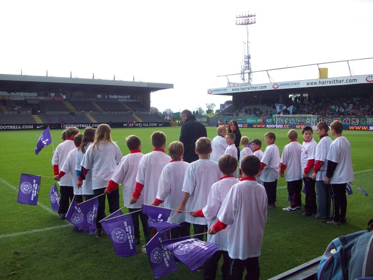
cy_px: 140
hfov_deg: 53.9
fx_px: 367
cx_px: 186
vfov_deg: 41.8
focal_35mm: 34
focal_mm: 5.7
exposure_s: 1/453
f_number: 2.8
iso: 80
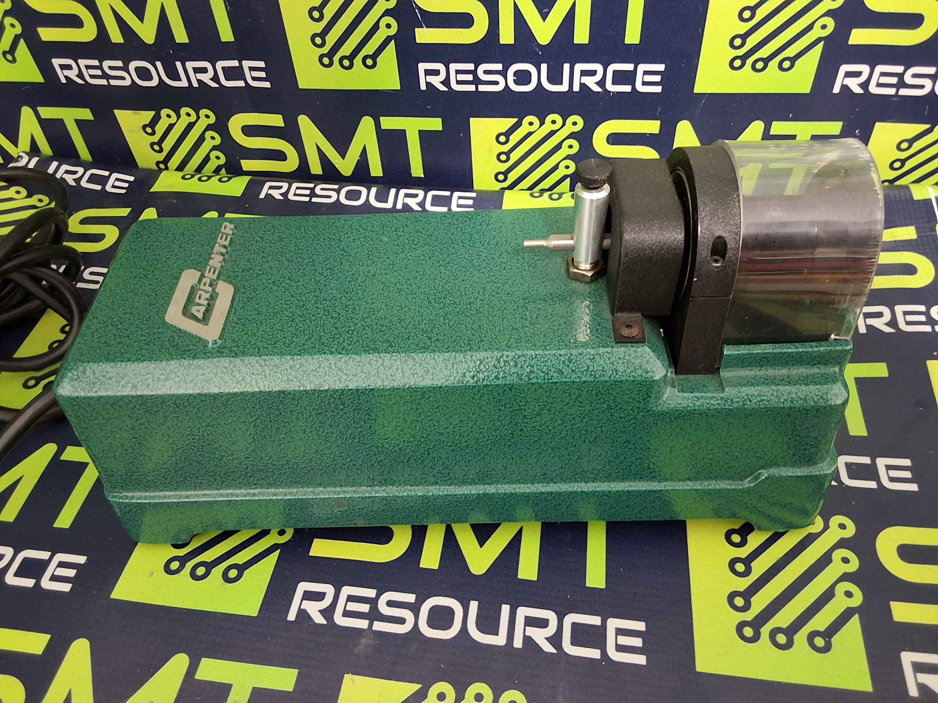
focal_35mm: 28
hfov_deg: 63.4
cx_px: 469
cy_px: 352
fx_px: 759
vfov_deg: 49.7
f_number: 1.9
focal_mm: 2.91
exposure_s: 1/20
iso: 320
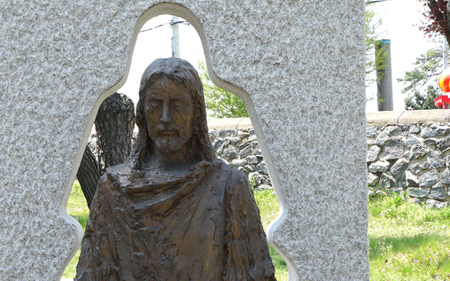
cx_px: 179
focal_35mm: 90
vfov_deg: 14.5
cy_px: 181
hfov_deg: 23.0
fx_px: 1103
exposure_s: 1/100
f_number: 11
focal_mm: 35
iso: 200
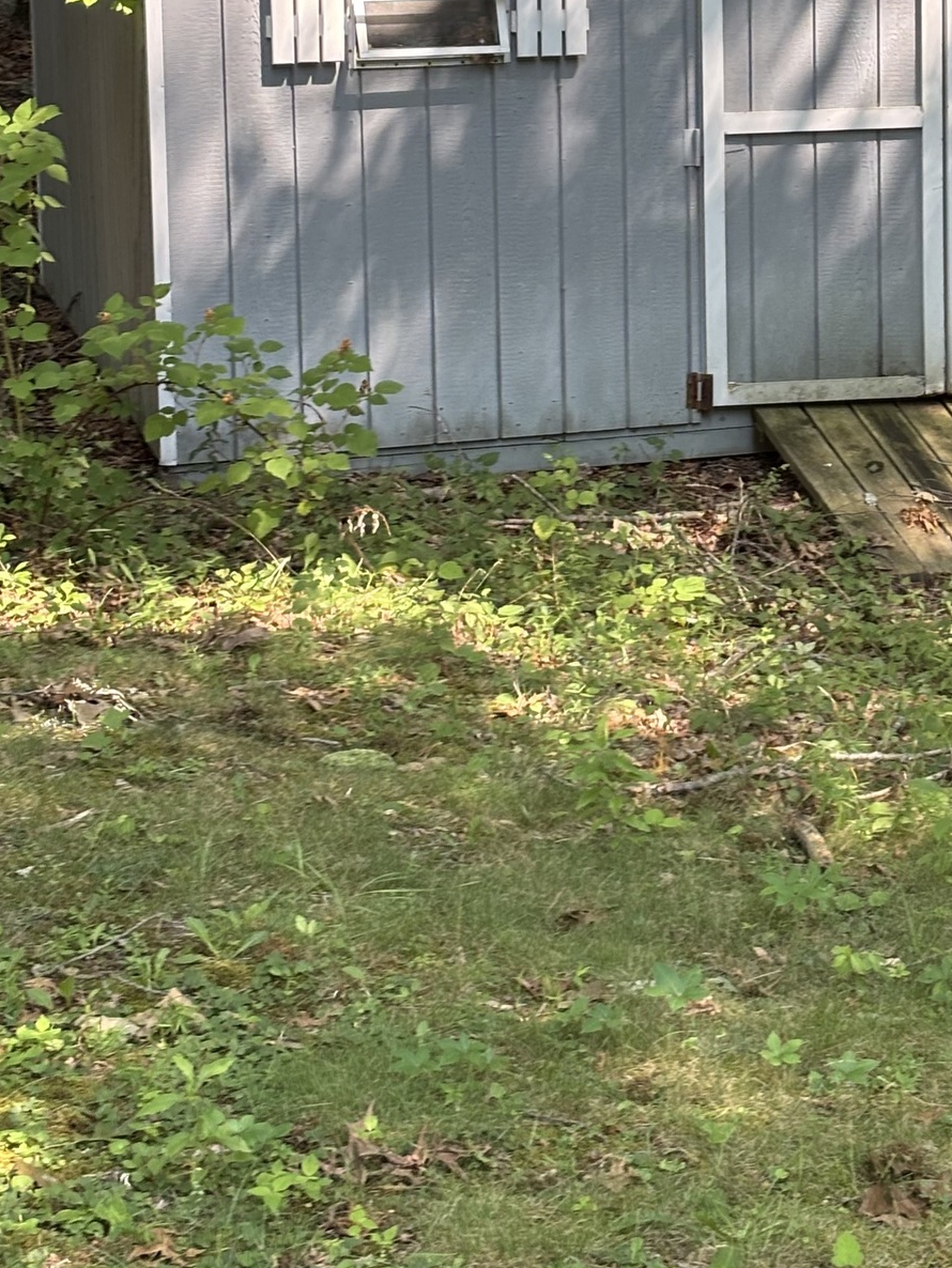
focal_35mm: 101
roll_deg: +2.3
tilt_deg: -8.6
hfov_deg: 14.6
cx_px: 741
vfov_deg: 19.1
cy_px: 127
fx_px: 3702
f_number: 1.6
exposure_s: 1/121
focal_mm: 5.96
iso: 32
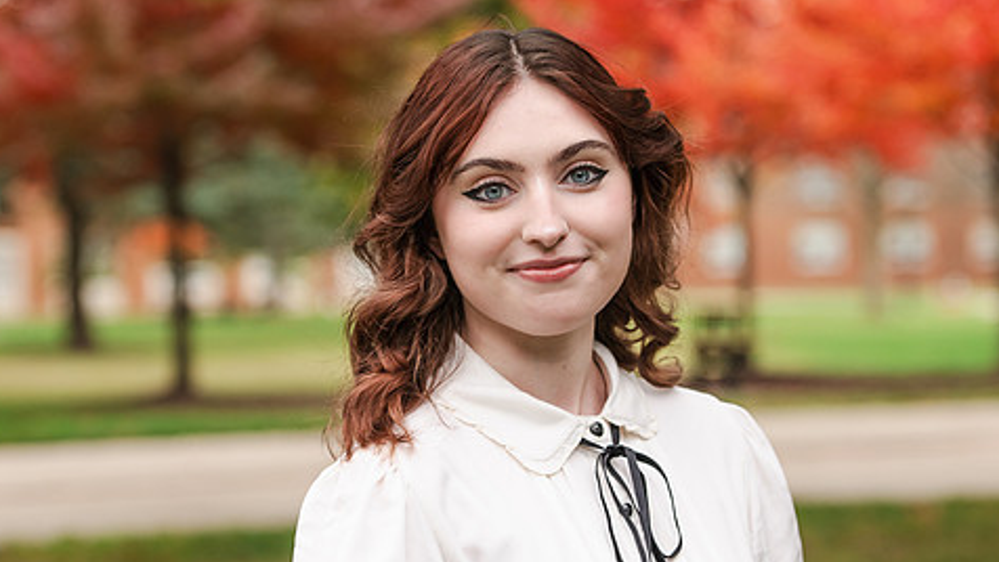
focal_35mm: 133
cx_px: 473
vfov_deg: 9.1
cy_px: 329
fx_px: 3524
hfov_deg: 16.1
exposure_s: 1/250
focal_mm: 90
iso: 320
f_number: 4
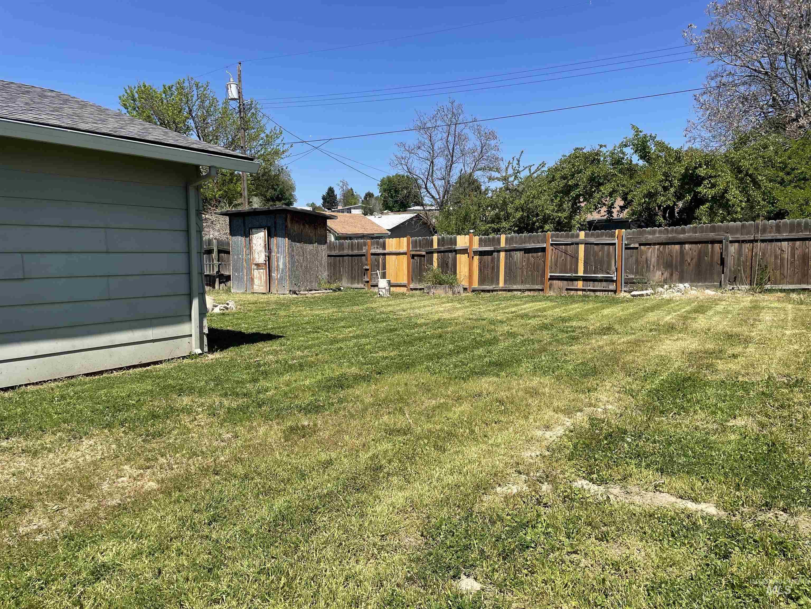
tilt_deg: -5.7
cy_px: 304
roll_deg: +0.8
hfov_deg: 67.3
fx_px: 609
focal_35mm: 26
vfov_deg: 53.1
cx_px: 406
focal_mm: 4.2
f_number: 1.6
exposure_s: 1/3205
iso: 32
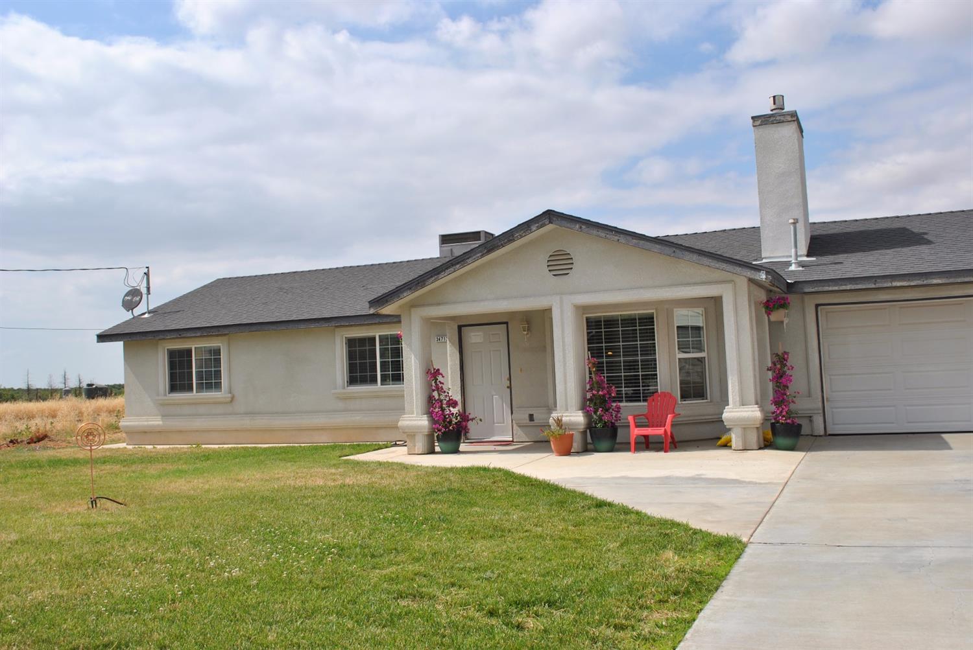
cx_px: 486
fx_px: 974
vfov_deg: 36.9
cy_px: 325
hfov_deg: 53.1
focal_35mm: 36
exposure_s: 1/320
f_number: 9
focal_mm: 24
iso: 100
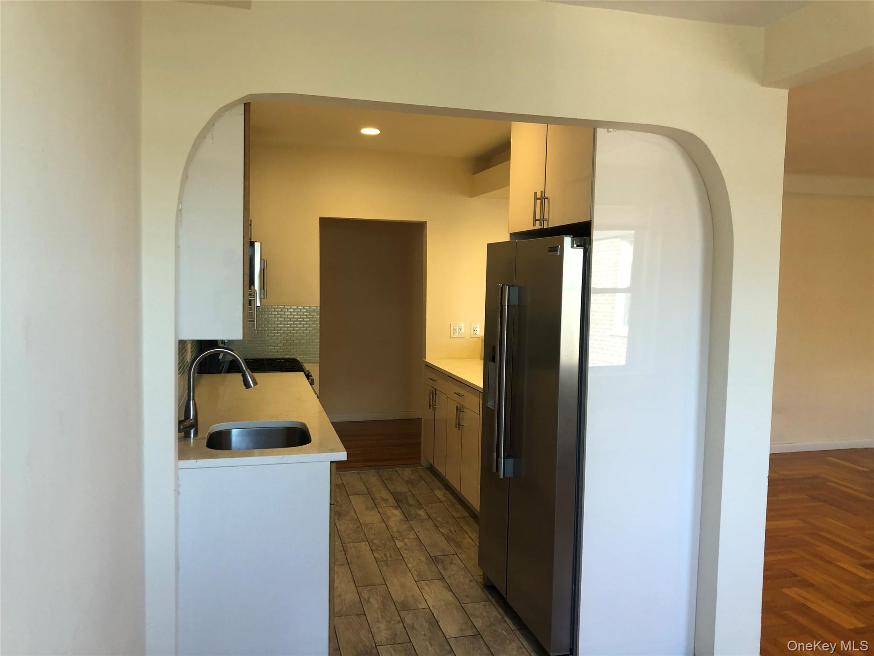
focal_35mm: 28
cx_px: 437
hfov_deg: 63.4
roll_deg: -1.7
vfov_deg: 49.7
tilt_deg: -3.1
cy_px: 328
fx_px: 707
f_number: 1.8
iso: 25
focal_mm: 4
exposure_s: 1/30
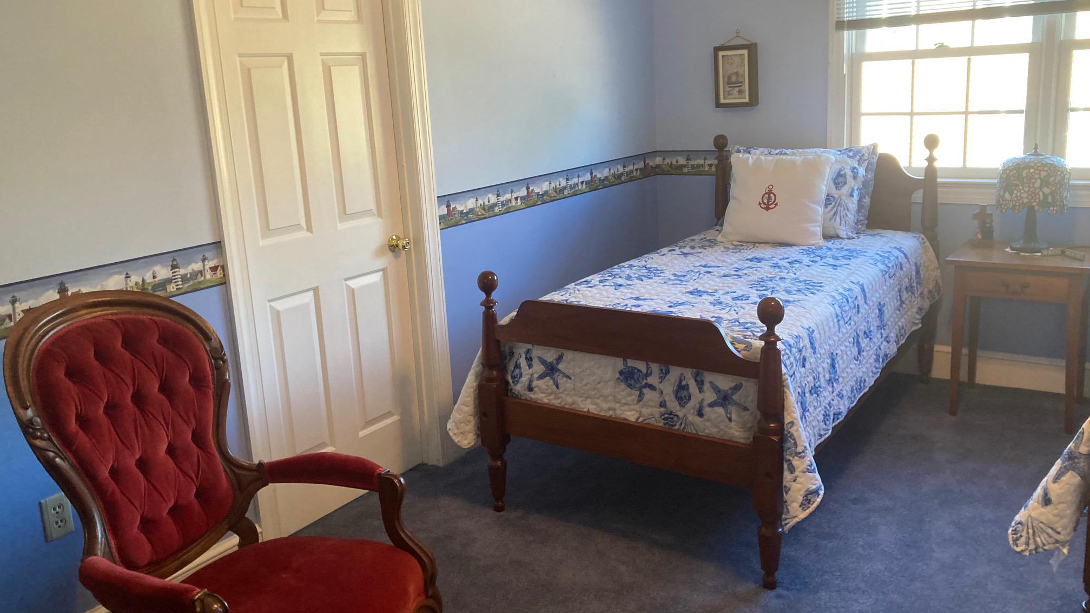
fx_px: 896
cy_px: 277
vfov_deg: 37.8
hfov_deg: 62.6
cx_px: 551
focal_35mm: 31
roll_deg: +2.8
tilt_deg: -12.8
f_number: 1.8
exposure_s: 1/60
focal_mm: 3.99
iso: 160
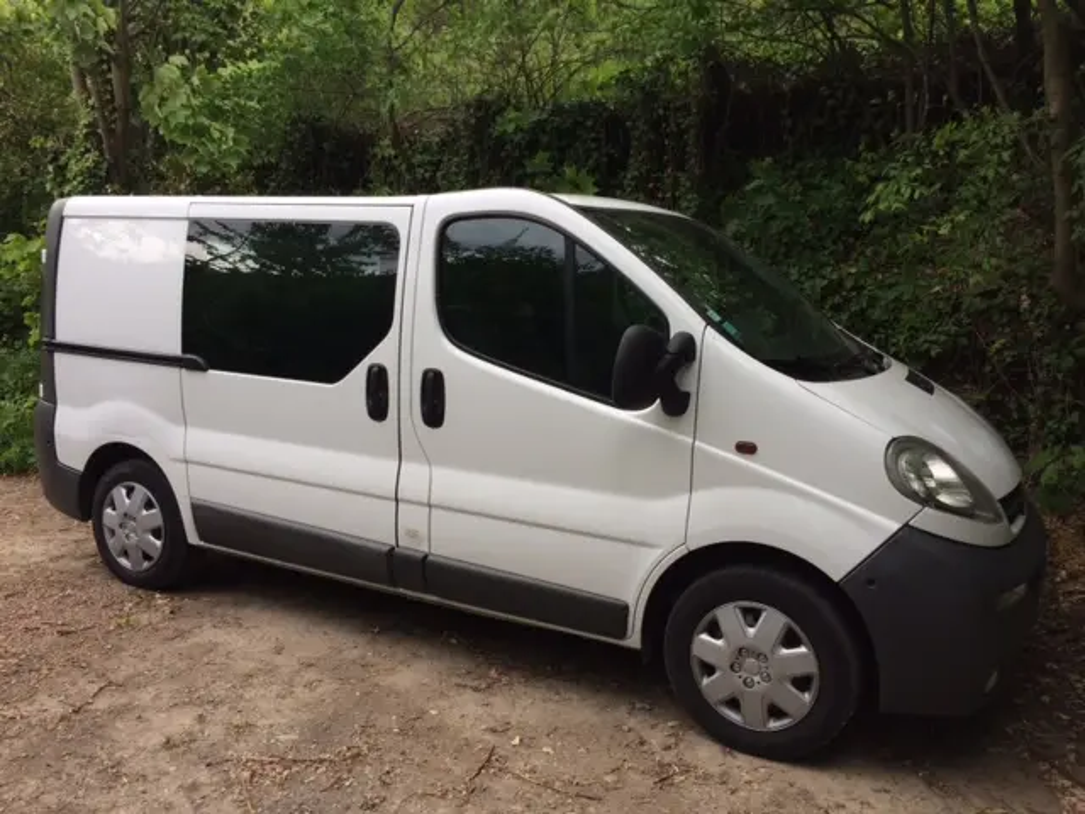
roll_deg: -1.5
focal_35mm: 29
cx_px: 542
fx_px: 909
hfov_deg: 61.7
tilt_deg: -9.8
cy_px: 407
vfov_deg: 48.2
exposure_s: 1/194
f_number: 2.2
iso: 32
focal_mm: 4.15
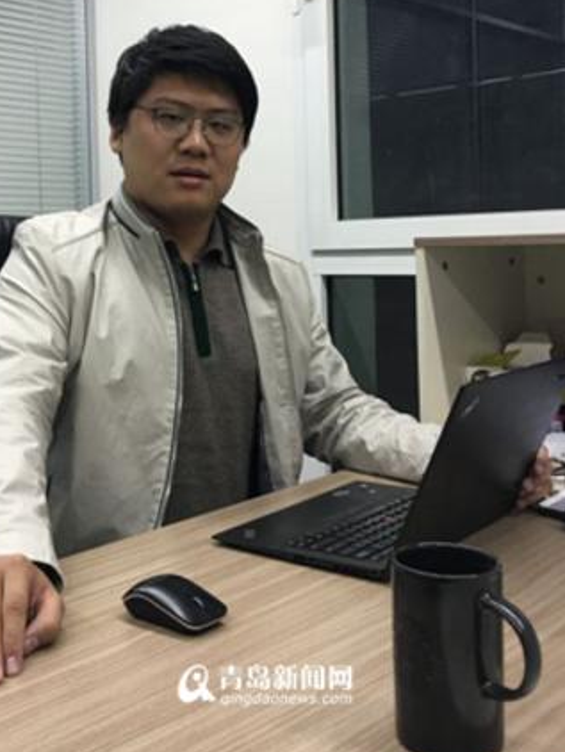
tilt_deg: +1.6
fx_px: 957
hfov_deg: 32.7
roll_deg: +1.2
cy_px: 260
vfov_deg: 42.4
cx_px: 209
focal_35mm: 44
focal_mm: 4.15
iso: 64
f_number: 2.2
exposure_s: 1/17
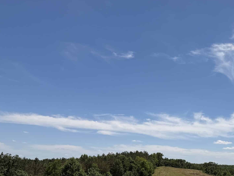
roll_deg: -0.9
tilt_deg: +2.8
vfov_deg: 32.4
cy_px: 148
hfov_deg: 41.0
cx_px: 203
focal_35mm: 43
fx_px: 291
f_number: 1.78
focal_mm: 6.76
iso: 80
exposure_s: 1/9091
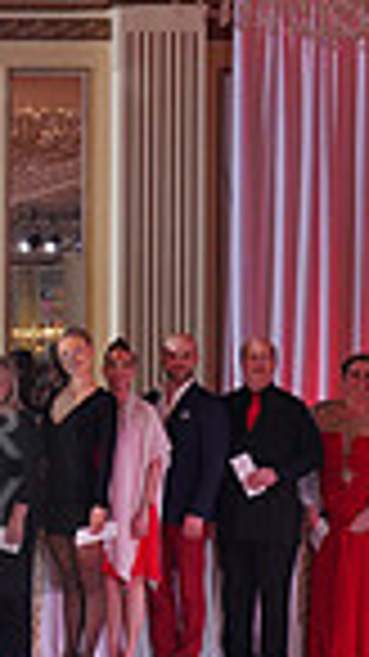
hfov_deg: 9.3
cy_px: 475
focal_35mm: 121
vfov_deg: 17.6
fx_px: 2107
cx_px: -414
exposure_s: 1/200
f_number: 6.3
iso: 1600
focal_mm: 29
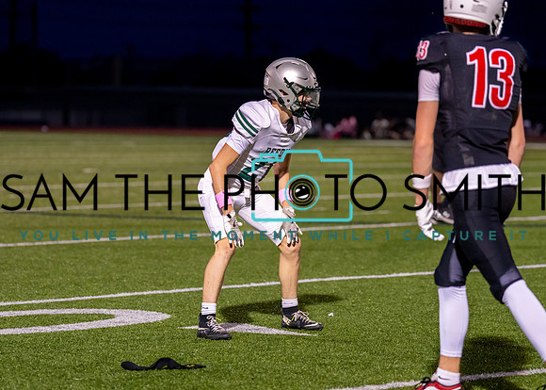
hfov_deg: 11.6
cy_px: 165
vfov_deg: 8.3
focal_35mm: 173
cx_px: 258
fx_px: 2678
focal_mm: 129
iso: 3200
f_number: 2.8
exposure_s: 1/1250
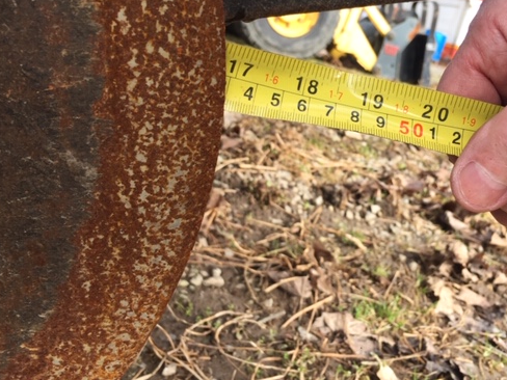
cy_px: 147
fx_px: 557
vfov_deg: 37.5
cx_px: 323
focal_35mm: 38
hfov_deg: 48.4
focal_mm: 4.15
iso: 32
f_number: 2.2
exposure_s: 1/314
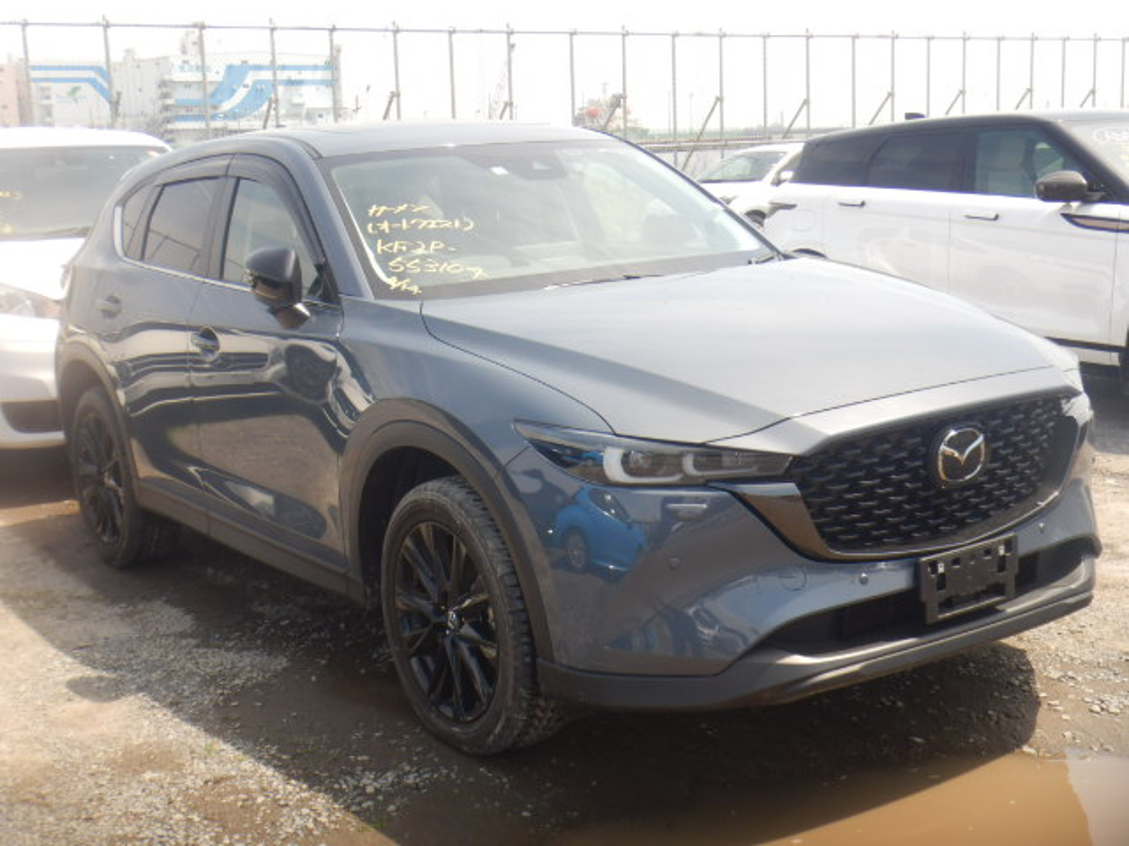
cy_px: 423
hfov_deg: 39.7
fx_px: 1566
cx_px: 564
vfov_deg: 30.3
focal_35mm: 48
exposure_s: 1/50
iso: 125
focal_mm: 8.5
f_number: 4.3
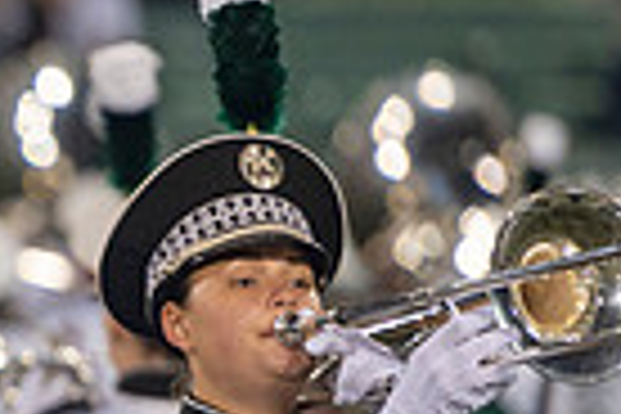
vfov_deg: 1.6
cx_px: -472
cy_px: 423
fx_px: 14472
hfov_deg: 2.5
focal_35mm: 839
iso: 1000
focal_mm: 200
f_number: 2.8
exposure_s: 1/500
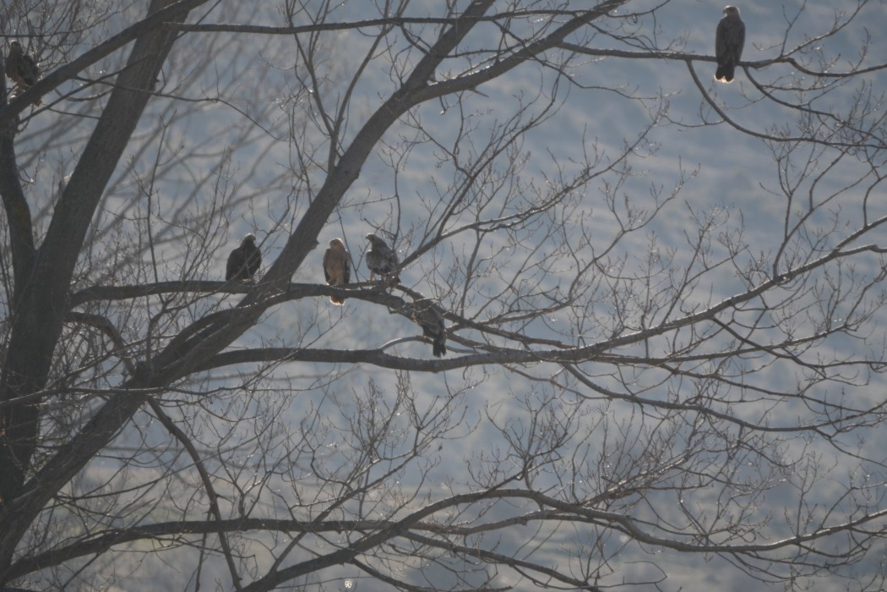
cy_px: 296
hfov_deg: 2.3
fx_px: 22173
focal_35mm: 900
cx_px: 444
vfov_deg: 1.5
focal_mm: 600
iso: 100
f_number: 6.3
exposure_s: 1/320
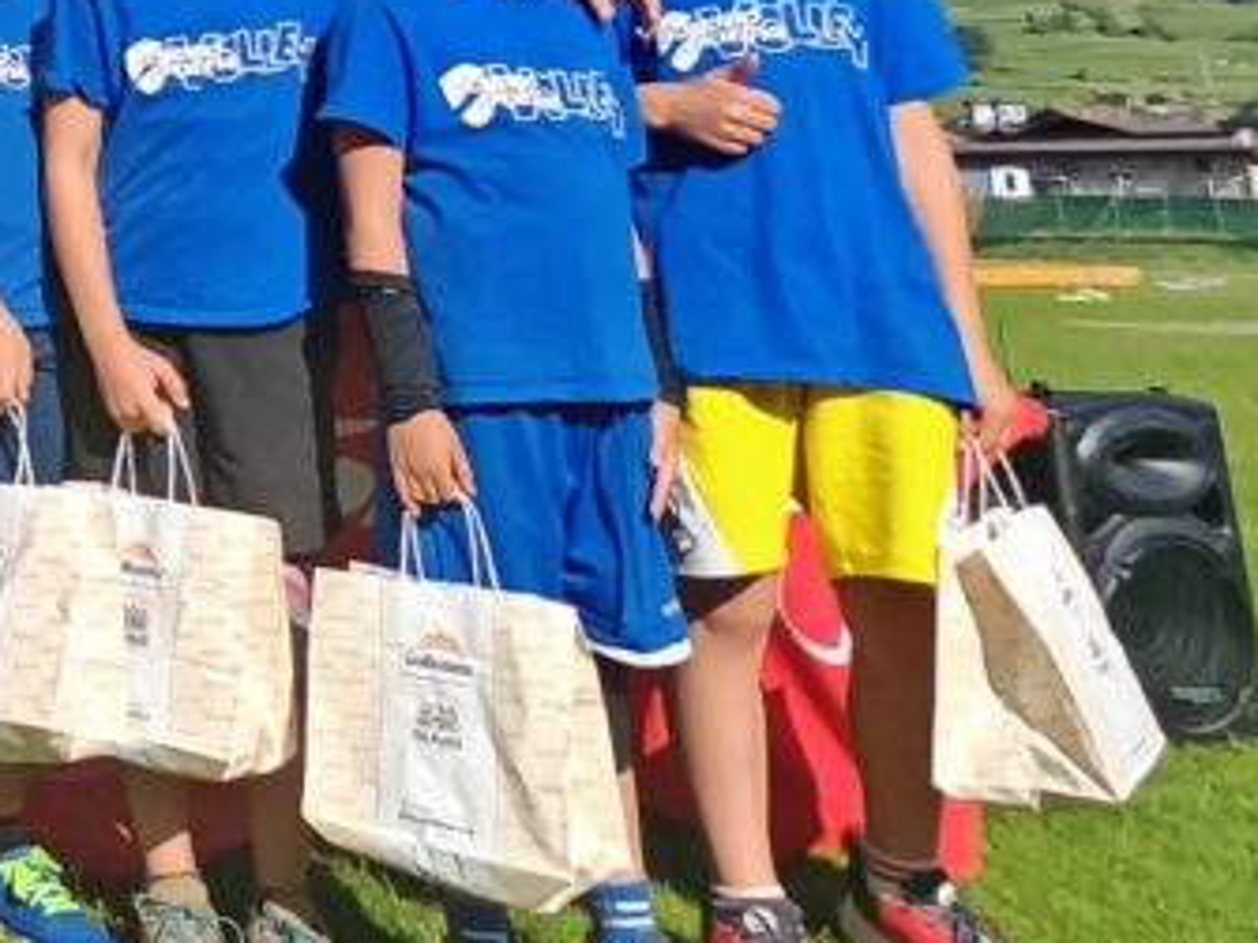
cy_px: -233
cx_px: -635
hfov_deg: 25.8
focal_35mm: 55
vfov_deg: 23.8
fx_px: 1998
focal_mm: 1.82
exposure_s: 1/1600
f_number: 2
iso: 50
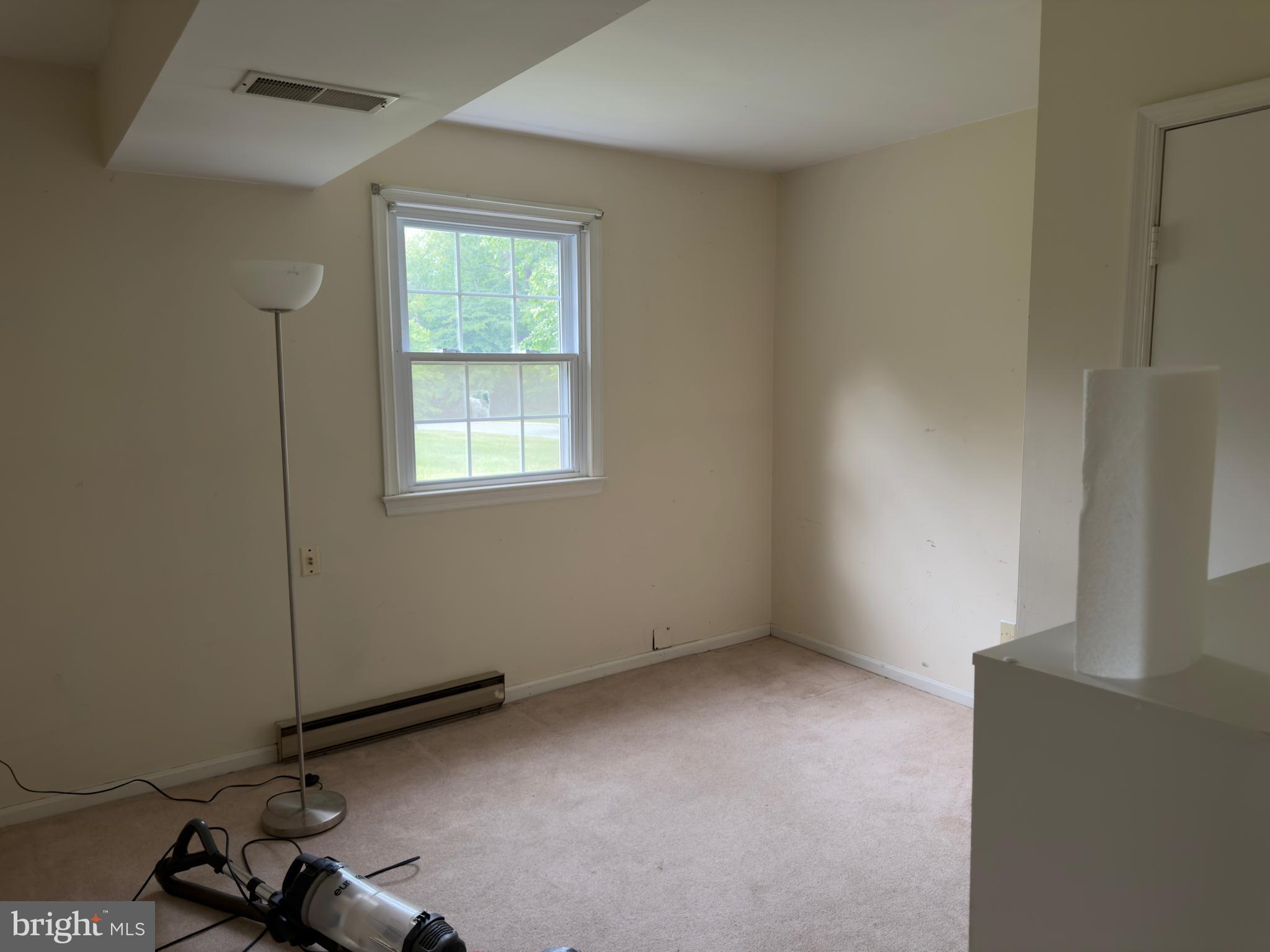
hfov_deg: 71.6
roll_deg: -0.1
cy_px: 476
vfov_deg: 56.8
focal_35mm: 24
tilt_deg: -7.8
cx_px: 635
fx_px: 881
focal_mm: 6.76
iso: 125
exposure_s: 1/60
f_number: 1.78
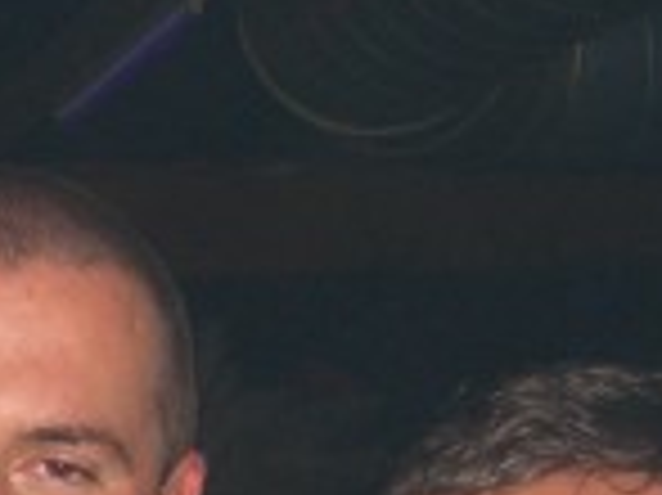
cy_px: 810
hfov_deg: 12.4
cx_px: -171
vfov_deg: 9.2
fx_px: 2962
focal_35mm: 155
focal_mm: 7.9
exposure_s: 1/60
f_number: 2.8
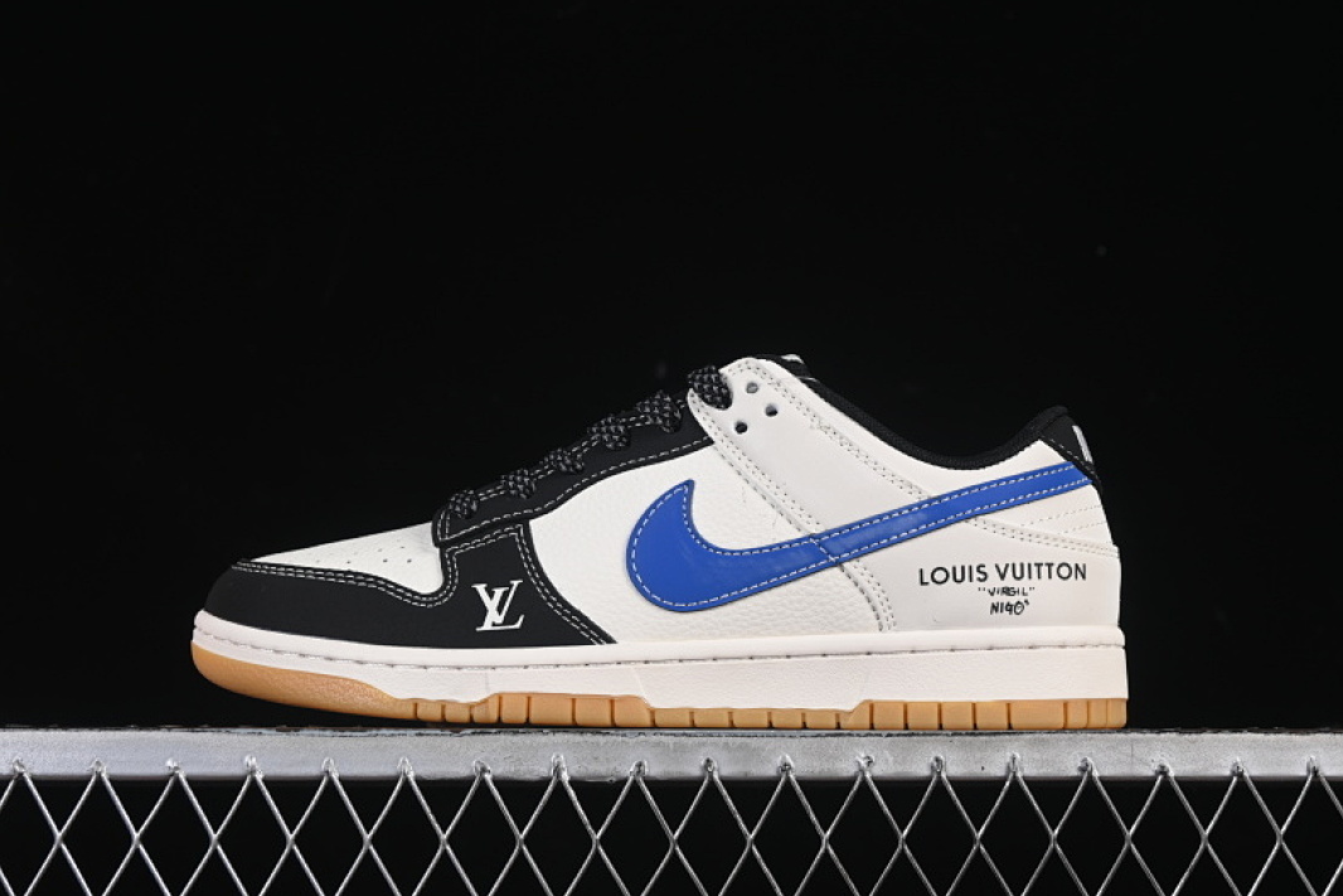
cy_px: 449
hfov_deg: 26.6
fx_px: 2835
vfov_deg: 18.0
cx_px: 679
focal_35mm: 76
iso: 160
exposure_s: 1/80
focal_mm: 50
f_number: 8
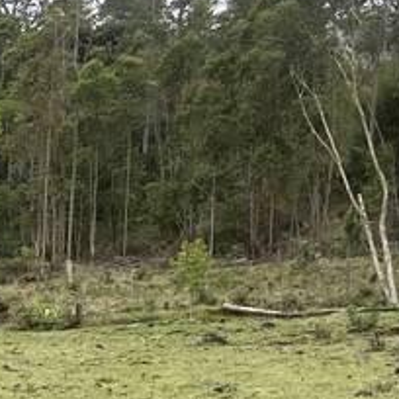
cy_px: 593
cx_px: -530
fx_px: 2113
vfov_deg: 10.4
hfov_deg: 9.7
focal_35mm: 162
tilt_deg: -12.2
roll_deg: -0.1
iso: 32
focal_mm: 4.25
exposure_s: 1/519
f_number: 1.8
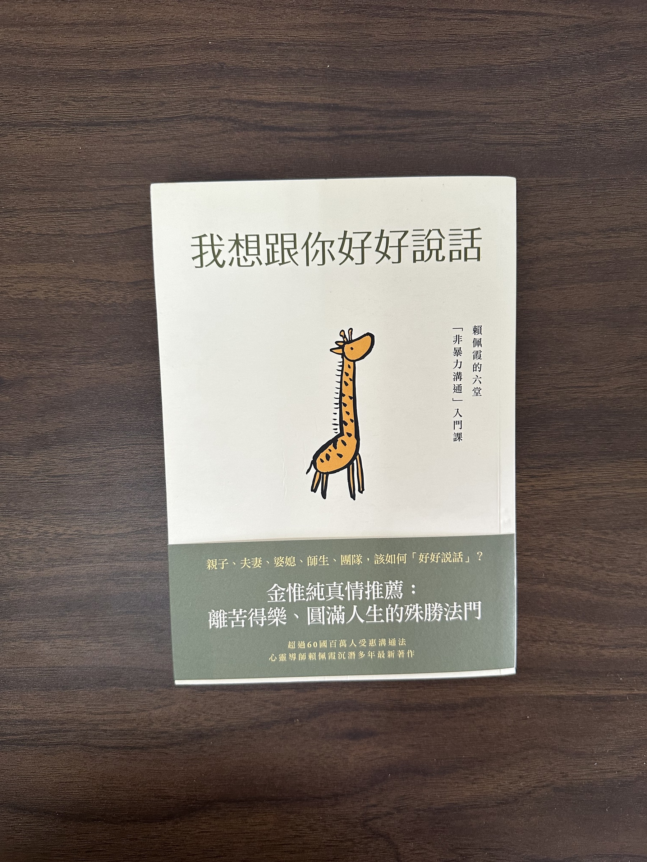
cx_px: 324
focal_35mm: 24
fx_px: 598
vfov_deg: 71.6
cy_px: 431
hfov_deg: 56.8
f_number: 1.78
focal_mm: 6.86
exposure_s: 1/50
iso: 250
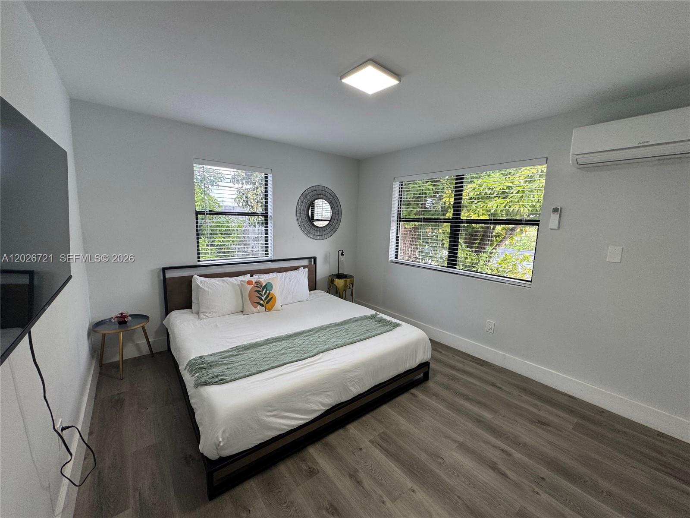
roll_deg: -2.3
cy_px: 259
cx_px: 345
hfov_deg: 102.1
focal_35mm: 14
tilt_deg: -9.2
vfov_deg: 85.7
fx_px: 279
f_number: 2.2
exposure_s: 1/120
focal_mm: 2.22
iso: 100
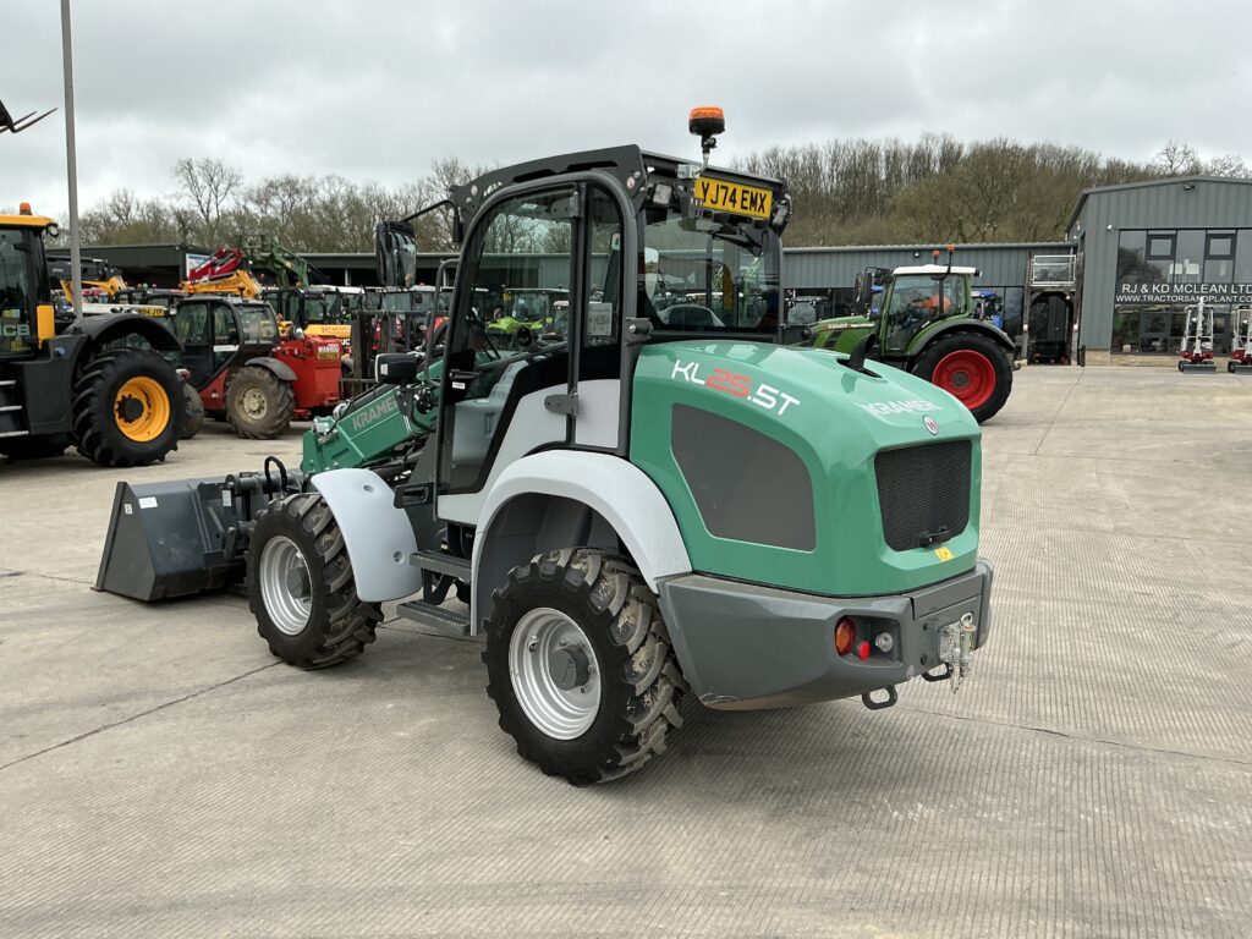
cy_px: 470
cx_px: 626
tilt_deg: -2.4
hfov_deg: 63.4
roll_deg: +0.1
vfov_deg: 49.7
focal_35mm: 28
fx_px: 1013
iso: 25
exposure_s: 1/529
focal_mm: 3
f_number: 1.8
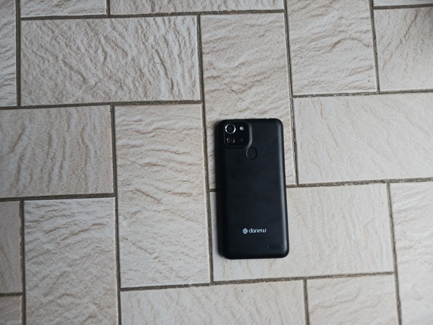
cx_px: 216
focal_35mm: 27
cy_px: 162
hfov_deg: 65.3
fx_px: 338
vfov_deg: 51.4
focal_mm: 4
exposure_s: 1/50
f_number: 1.8
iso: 64
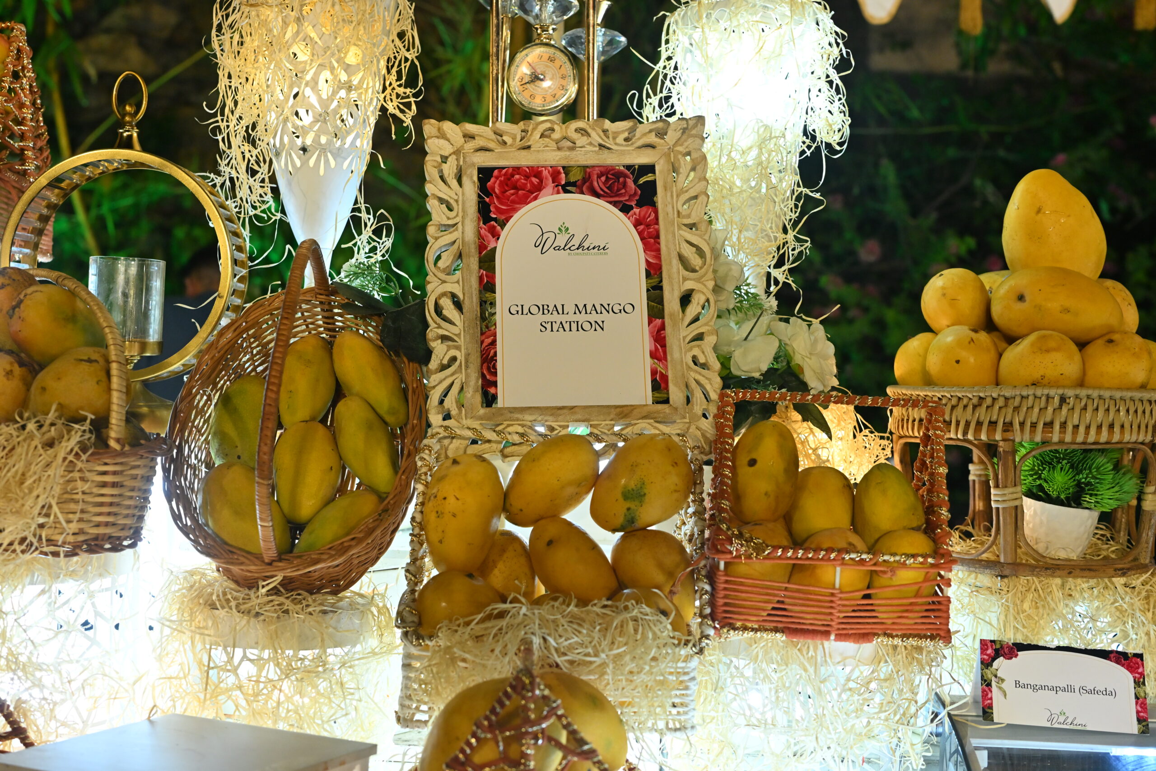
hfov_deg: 39.6
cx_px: 578
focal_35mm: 50
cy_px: 386
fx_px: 1606
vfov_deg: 27.0
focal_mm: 50
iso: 1600
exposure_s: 1/200
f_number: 4.5
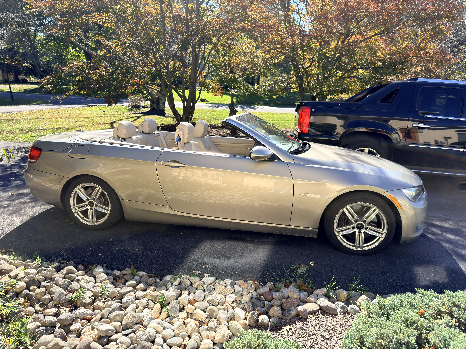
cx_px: 233
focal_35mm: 24
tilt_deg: -16.5
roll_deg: +0.2
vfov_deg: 56.8
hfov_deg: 71.6
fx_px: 323
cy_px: 174
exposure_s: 1/1242
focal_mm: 6.76
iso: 64
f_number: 1.78
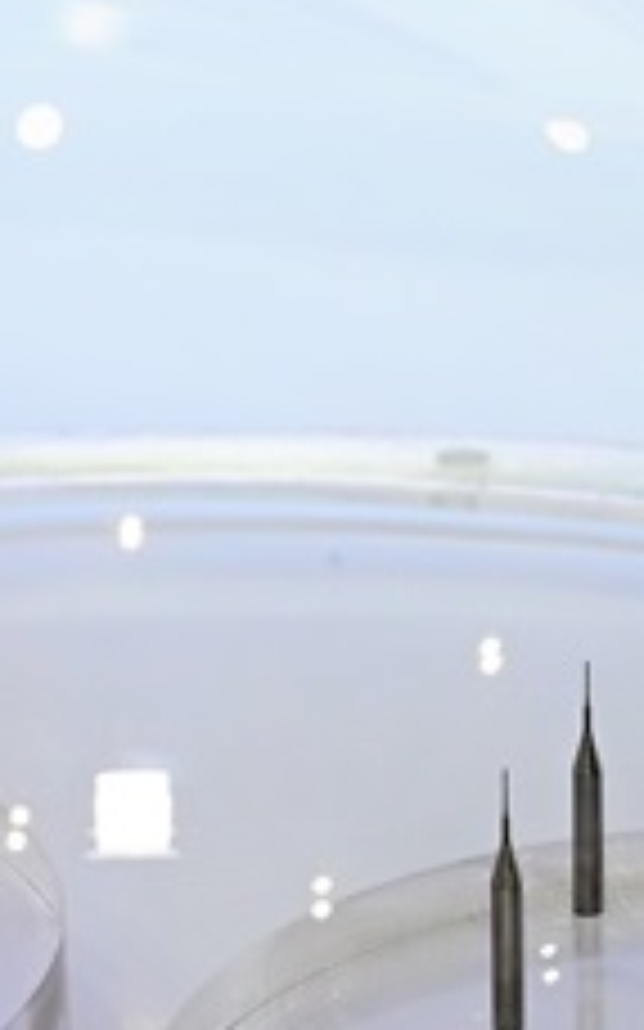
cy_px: 796
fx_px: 5170
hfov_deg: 7.1
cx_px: -113
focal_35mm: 184
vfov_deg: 11.4
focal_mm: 46
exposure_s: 1/100
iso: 1000
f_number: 8
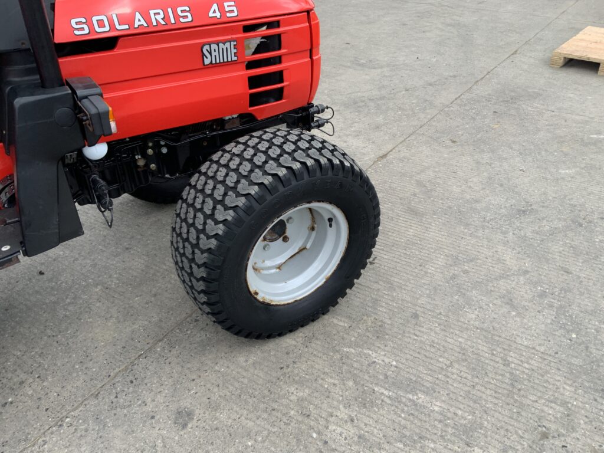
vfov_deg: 48.2
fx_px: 506
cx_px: 302
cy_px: 226
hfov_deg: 61.7
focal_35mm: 29
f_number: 1.8
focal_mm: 3
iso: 16
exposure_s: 1/358
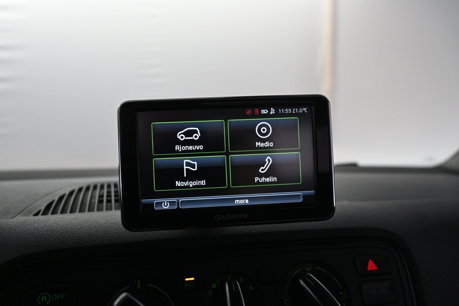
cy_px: 153
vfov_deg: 41.7
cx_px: 230
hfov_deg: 59.5
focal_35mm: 32
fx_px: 402
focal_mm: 21
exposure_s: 1/60
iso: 500
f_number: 4
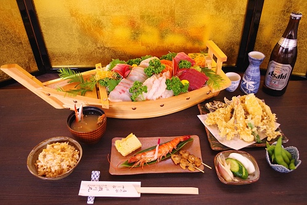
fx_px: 294
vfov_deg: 38.4
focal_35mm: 34
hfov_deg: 55.1
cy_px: 102
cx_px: 154
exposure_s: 1/15
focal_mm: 23
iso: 800
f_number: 4
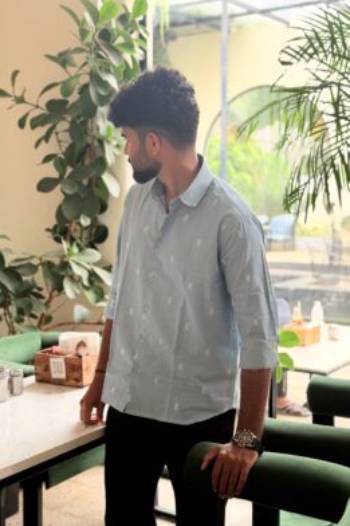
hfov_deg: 26.5
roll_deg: -0.5
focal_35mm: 51
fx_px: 744
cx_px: 172
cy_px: 267
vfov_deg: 38.9
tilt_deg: -5.6
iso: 80
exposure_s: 1/178
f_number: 1.78
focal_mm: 6.76
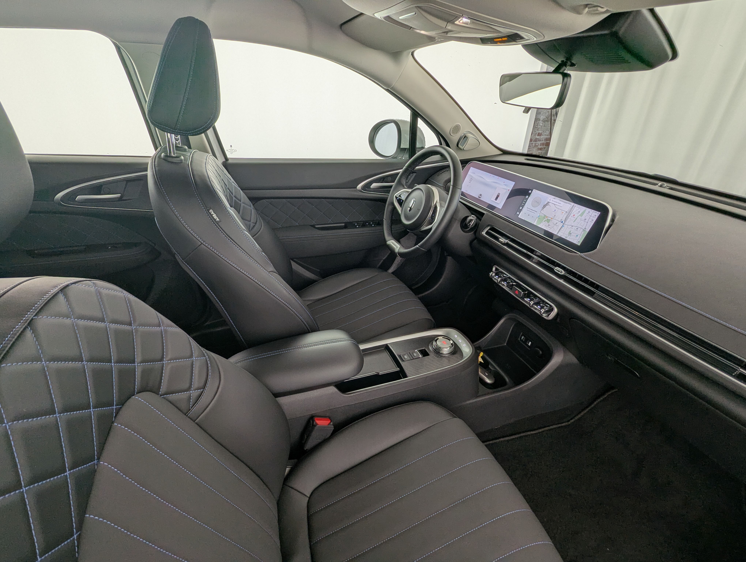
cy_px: 281
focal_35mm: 16
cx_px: 373
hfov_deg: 94.4
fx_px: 345
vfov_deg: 78.2
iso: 38
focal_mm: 2.35
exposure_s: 1/71
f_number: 2.2
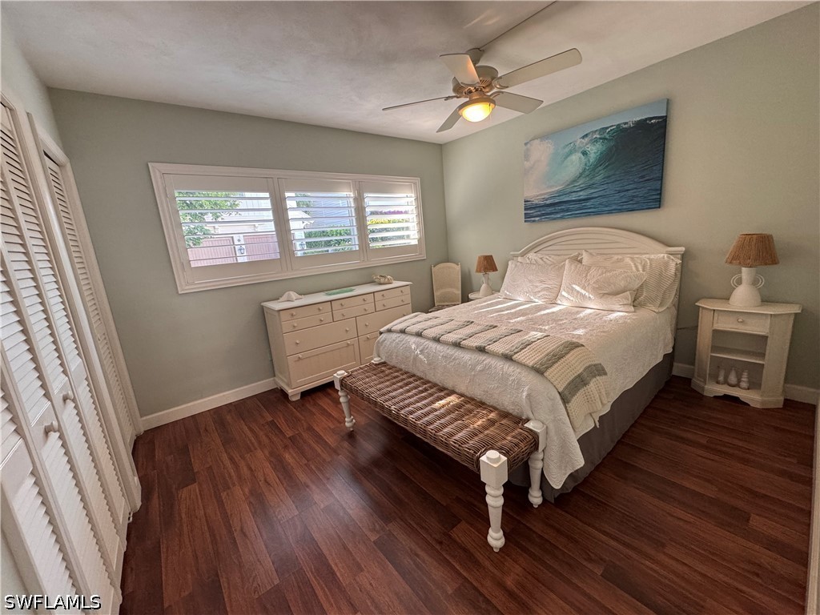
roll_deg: +4.8
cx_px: 410
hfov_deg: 102.1
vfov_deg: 85.7
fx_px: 332
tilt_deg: -12.3
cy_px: 308
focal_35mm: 14
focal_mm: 2.22
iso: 250
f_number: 2.2
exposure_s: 1/120
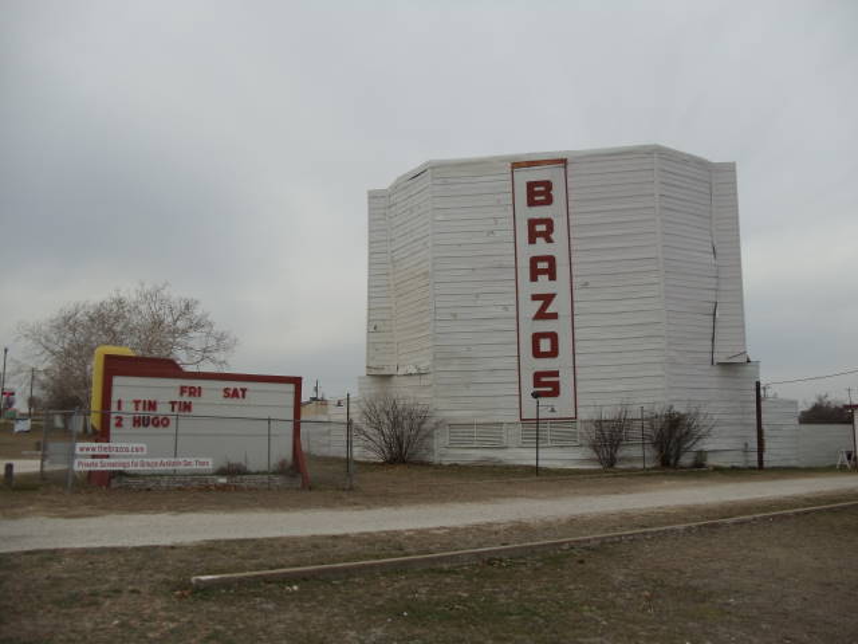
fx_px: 1091
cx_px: 429
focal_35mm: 44
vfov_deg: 32.9
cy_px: 322
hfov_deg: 42.9
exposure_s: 1/160
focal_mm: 6
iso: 80
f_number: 7.1
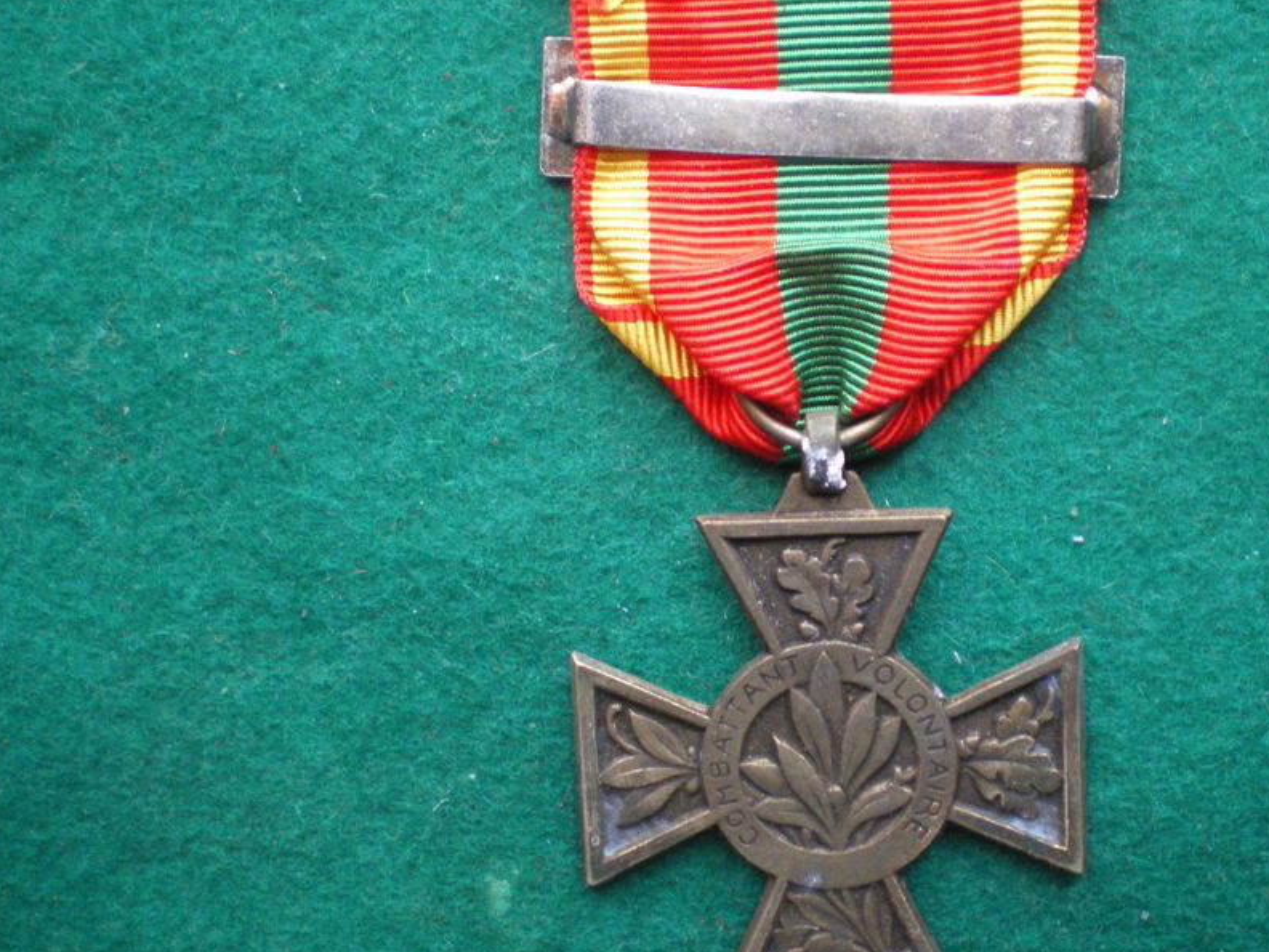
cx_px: 734
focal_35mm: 48
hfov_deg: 39.6
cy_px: 457
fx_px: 1760
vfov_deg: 30.3
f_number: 3.1
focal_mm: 6.3
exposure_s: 1/50
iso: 320
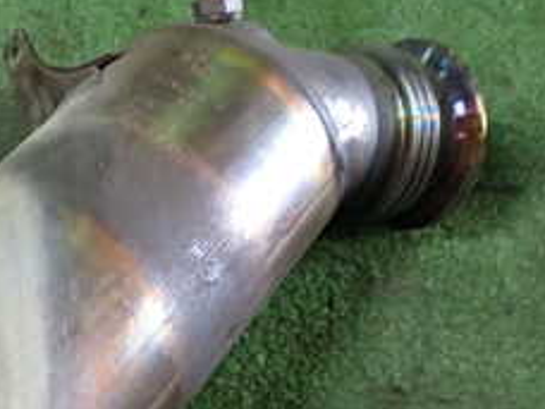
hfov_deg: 24.0
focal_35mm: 79
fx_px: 1244
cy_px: 184
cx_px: 48
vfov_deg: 18.7
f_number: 2.3
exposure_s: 1/30
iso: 320
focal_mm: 5.4
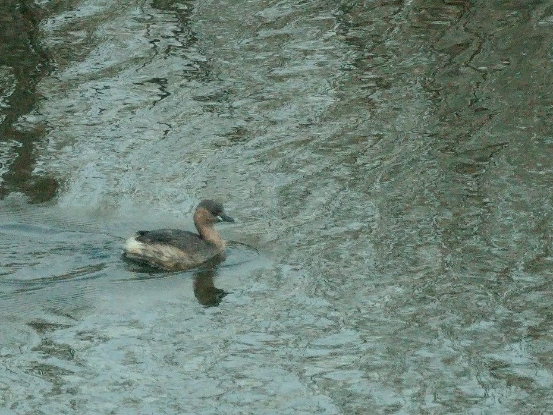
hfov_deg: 3.0
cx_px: 254
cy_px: 208
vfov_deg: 2.3
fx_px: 10403
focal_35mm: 651
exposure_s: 1/3200
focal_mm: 600
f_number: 6.3
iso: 1250
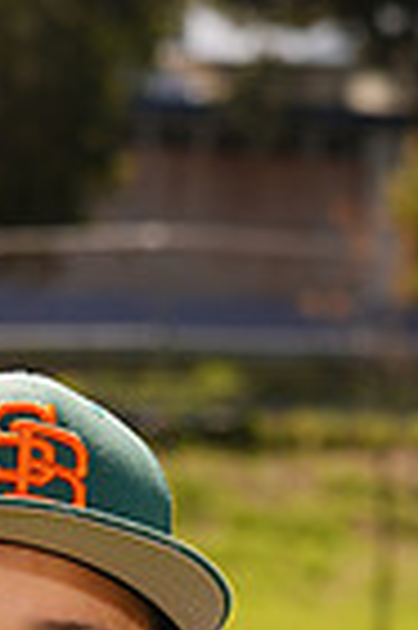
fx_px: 7228
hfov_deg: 3.3
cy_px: 1044
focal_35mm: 414
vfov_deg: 4.9
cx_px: -205
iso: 80
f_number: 9
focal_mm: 100
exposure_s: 1/160
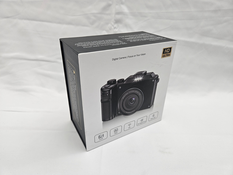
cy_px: 88
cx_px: 116
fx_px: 155
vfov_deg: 58.9
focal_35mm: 23
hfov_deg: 73.9
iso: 25
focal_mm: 5.4
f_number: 1.8
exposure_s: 1/131
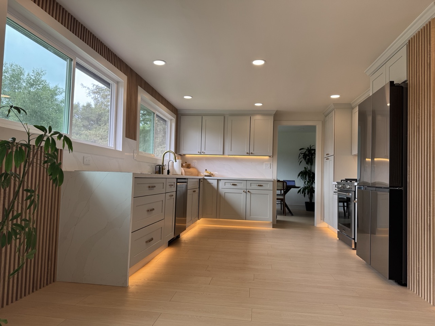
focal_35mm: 24
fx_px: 302
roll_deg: -1.1
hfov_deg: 71.6
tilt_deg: +3.0
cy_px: 163
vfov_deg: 56.8
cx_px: 218
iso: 64
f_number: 1.78
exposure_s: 1/121
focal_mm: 6.76
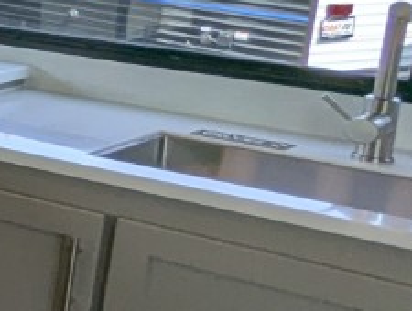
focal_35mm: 99
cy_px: 42
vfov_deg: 14.9
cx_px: -847
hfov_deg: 11.2
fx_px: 1181
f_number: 2.2
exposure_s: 1/177
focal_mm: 2.35
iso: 44
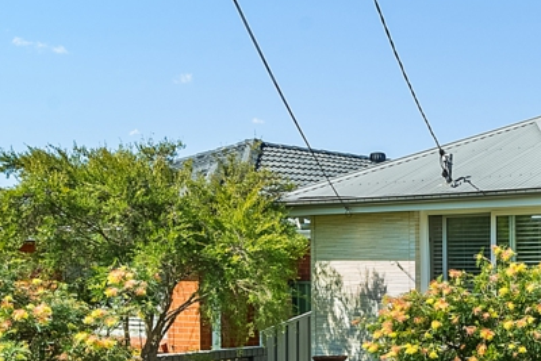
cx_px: 657
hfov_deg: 25.1
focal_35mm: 72
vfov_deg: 18.8
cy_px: 292
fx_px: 1082
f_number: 14
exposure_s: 1/50
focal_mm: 18
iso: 100
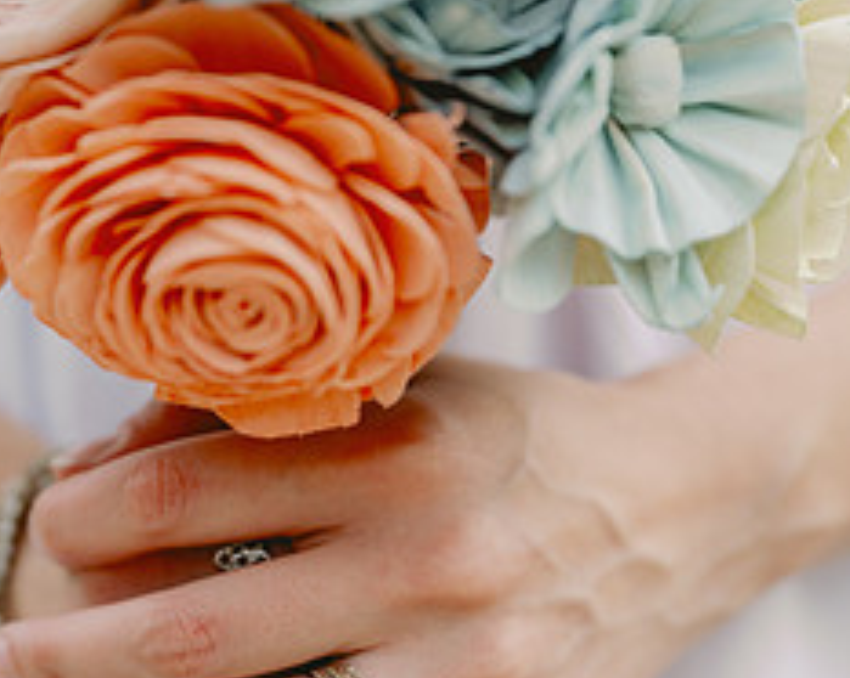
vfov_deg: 12.1
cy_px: 521
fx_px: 3192
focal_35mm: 127
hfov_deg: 15.2
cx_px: 343
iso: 400
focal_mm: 70
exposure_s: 1/2500
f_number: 2.8
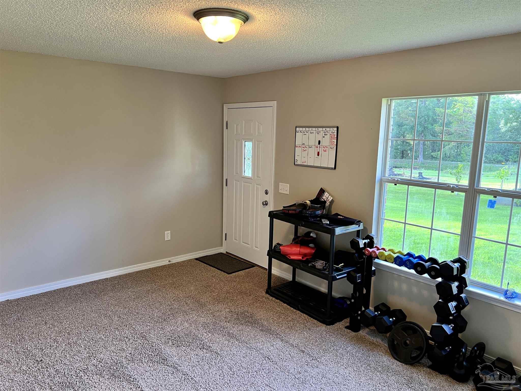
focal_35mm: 26
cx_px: 260
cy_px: 196
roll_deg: -1.2
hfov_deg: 67.3
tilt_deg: -9.1
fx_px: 391
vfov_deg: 53.1
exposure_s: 1/60
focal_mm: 5.7
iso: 125
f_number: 1.5
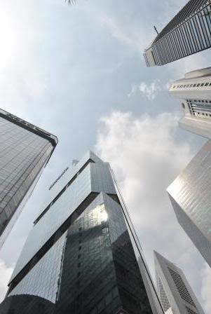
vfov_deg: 55.0
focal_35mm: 34
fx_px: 302
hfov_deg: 38.6
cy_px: 157
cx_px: 106
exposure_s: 1/1600
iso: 400
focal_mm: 23
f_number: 13
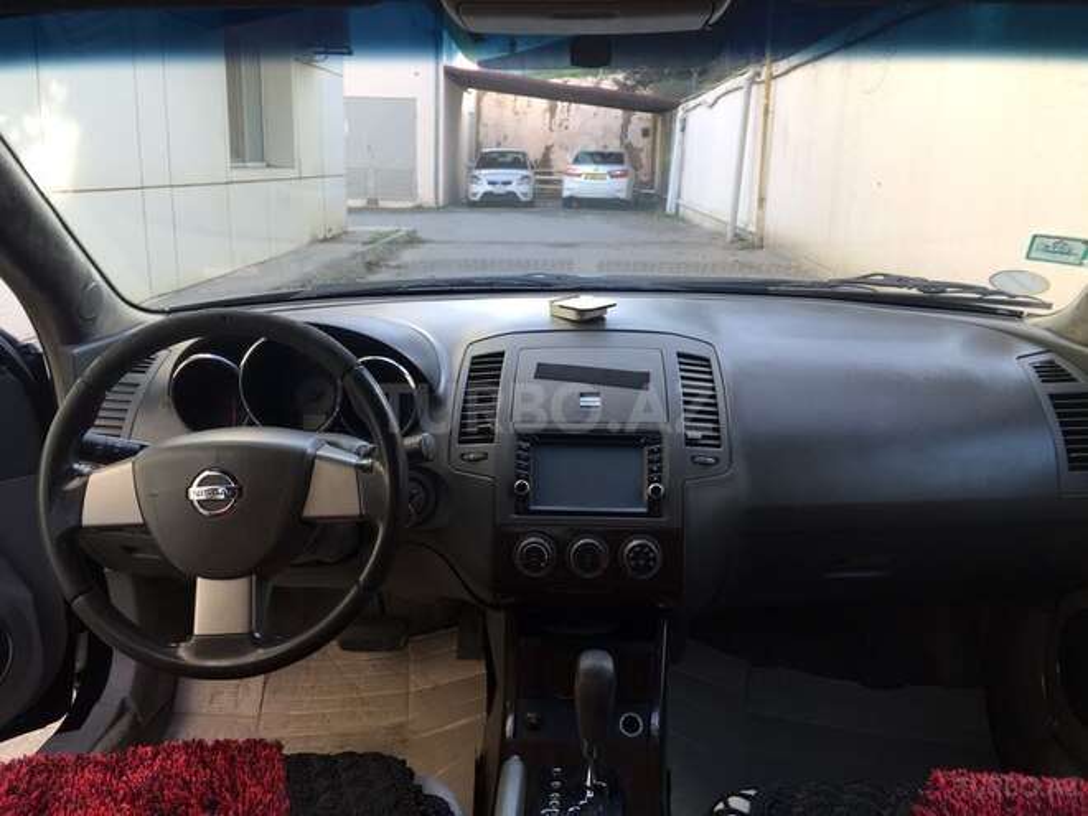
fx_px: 911
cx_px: 544
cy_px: 408
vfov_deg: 48.2
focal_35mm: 29
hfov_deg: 61.7
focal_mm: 4.15
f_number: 2.2
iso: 32
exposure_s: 1/113
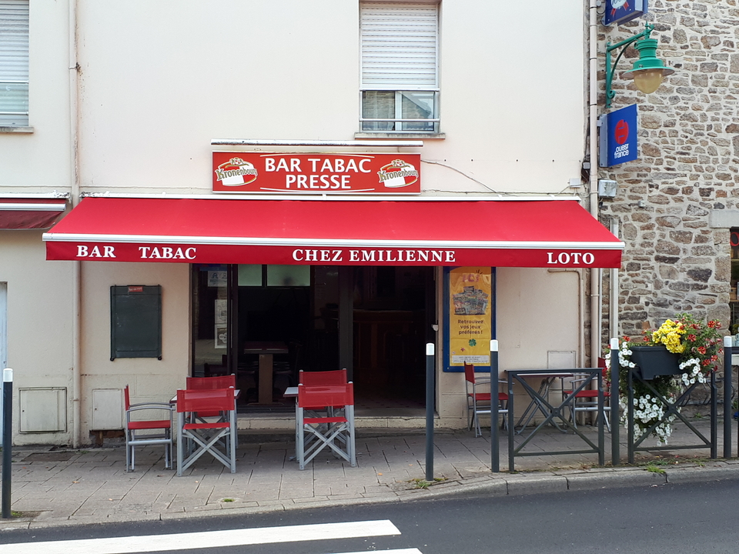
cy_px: 277
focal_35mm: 27
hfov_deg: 65.3
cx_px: 370
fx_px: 576
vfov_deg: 51.4
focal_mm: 3.6
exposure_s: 1/177
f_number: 1.9
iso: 40
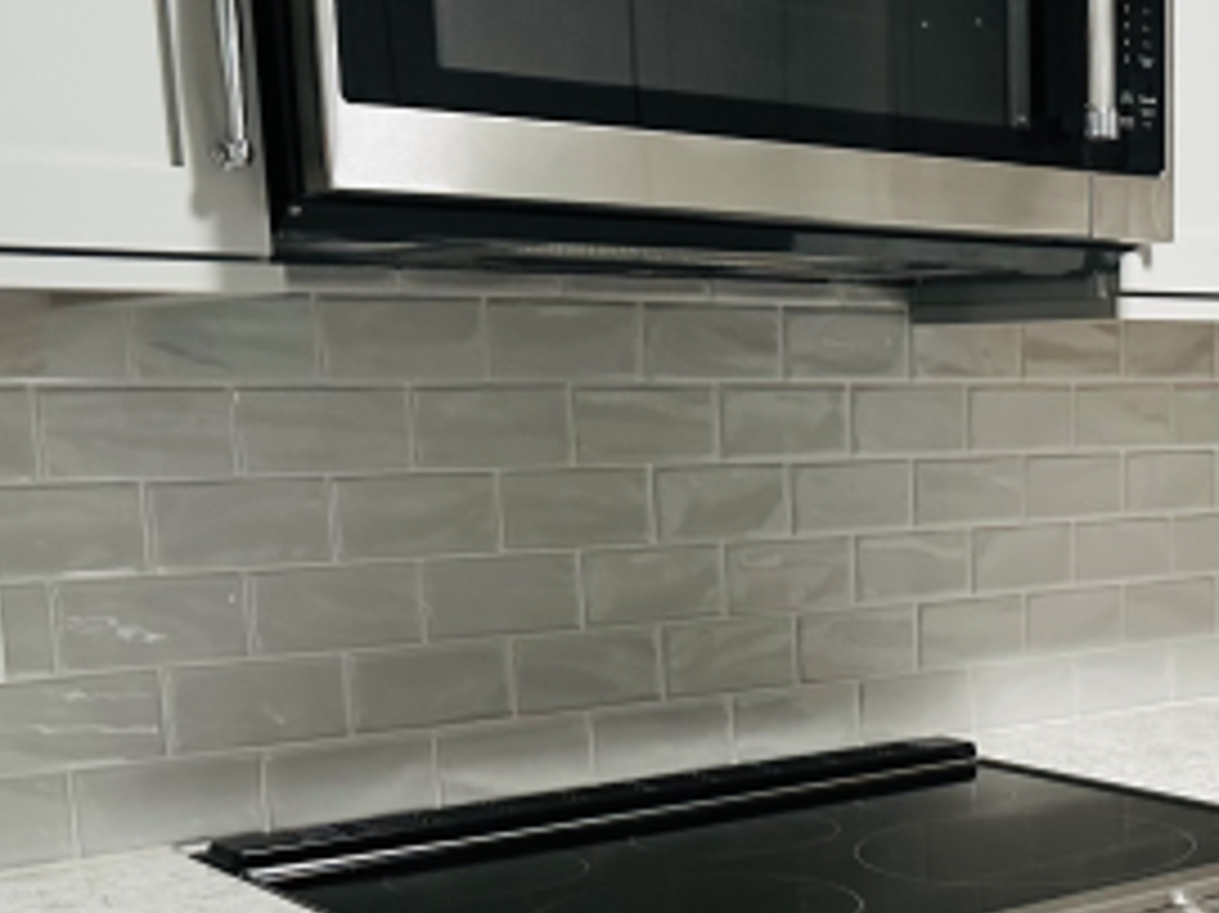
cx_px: 1163
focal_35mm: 59
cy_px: 783
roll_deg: +0.6
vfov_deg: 24.2
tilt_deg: -10.3
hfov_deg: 30.8
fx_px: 2077
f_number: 1.78
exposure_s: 1/40
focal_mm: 6.86
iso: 1000
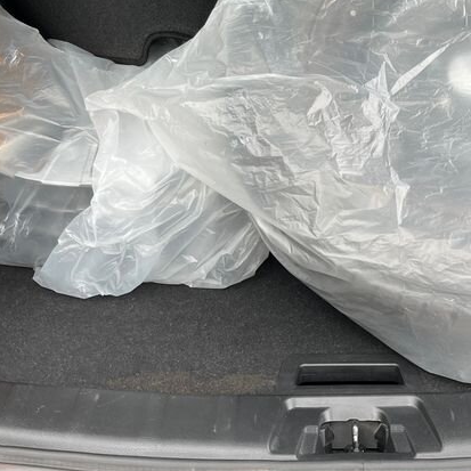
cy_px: 62
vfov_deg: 29.0
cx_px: 307
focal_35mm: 57
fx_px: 877
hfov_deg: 29.9
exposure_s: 1/122
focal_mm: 5.1
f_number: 1.6
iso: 40
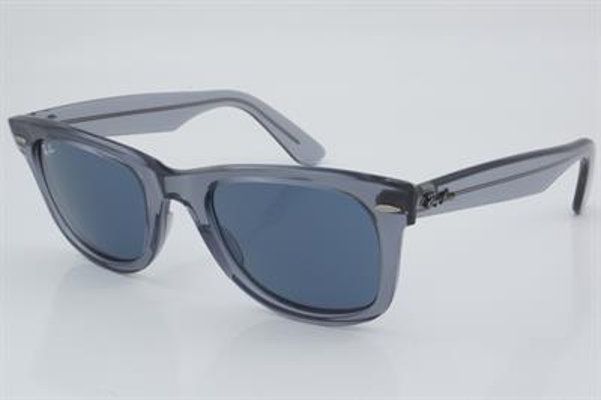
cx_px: 300
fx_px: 1251
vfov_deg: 18.2
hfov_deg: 27.0
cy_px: 200
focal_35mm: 75
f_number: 32
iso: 100
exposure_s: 1/3
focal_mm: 50
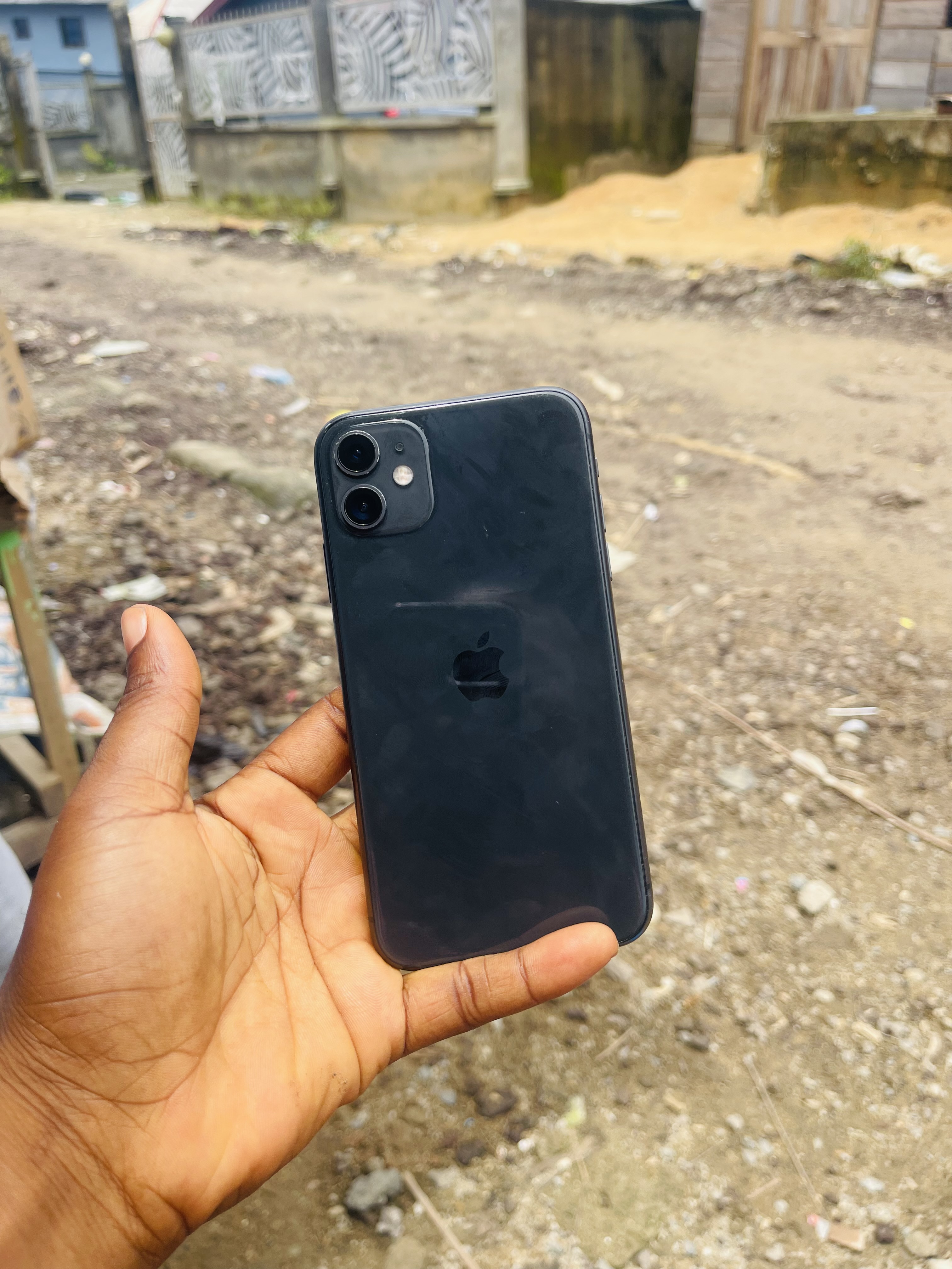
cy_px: 634
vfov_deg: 69.4
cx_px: 476
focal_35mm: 25
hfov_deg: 54.9
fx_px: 917
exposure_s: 1/1618
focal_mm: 5.1
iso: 32
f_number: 1.6
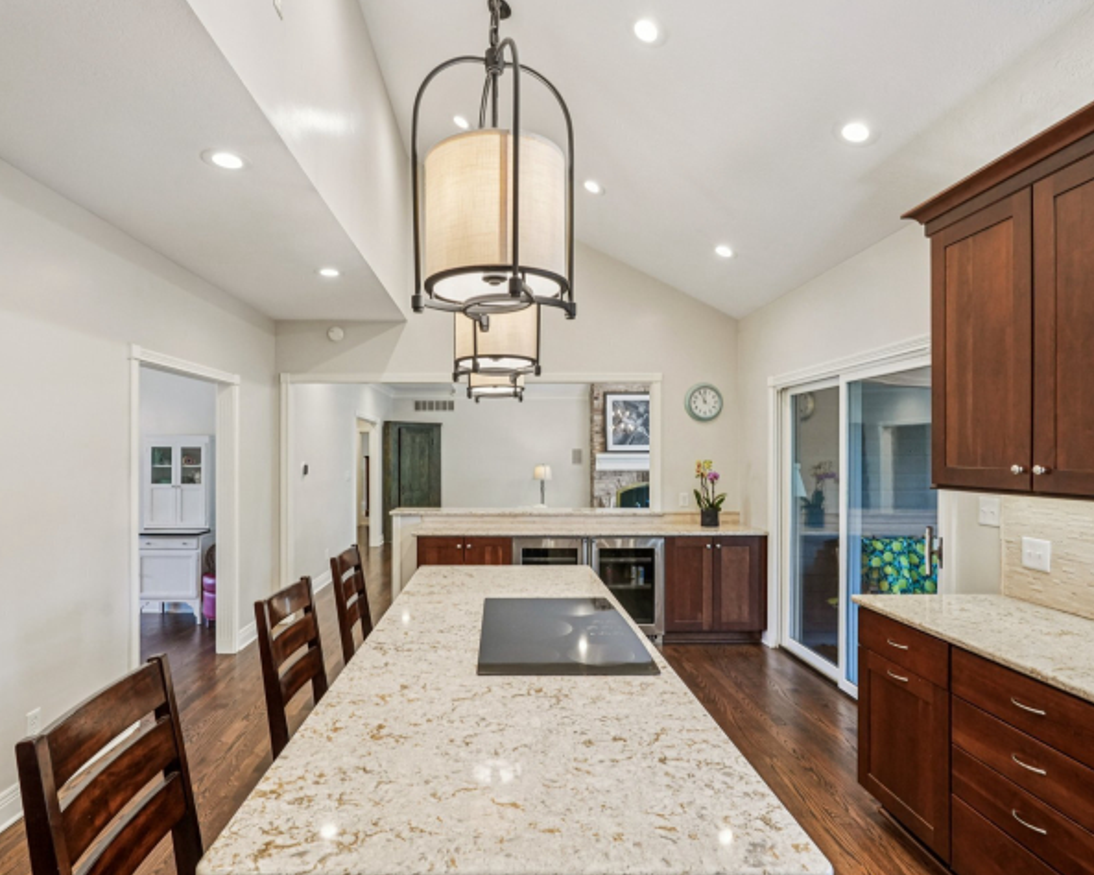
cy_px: 445
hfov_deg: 83.1
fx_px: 615
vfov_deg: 70.8
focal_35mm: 19
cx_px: 500
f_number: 8
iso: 800
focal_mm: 16
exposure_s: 1/30
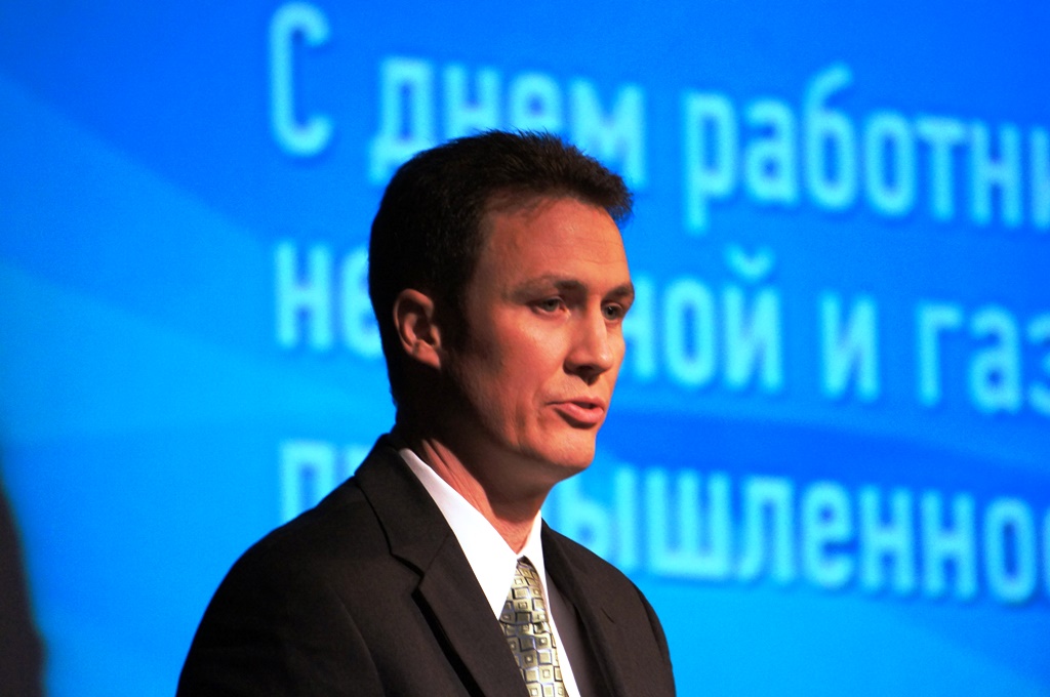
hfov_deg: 6.5
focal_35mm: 315
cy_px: 348
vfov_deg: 4.4
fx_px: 9176
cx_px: 525
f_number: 6.3
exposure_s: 1/40
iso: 1600
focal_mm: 210
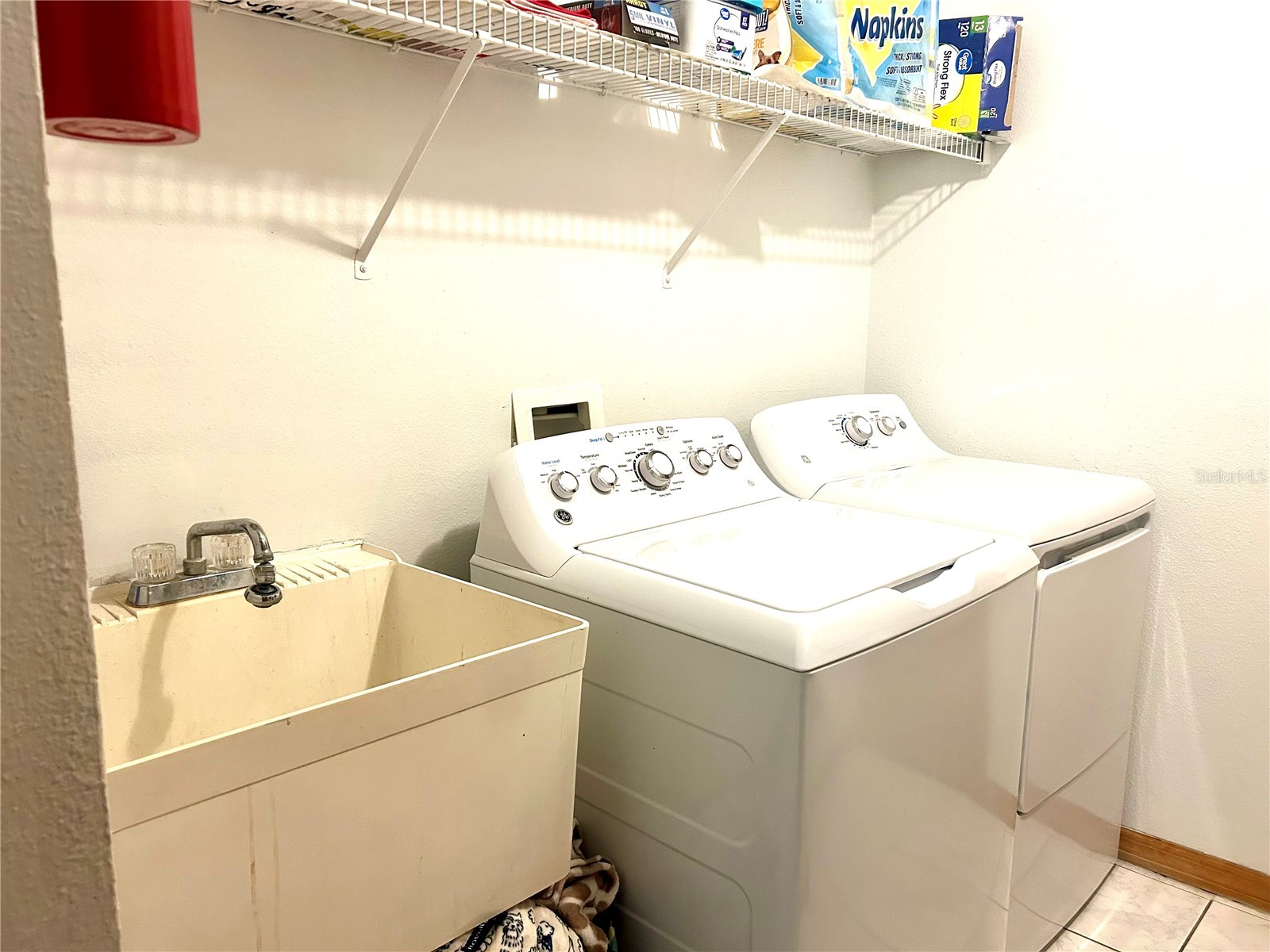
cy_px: 476
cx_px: 635
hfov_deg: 67.3
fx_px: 954
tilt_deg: -9.8
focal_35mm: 26
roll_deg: -0.9
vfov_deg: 53.1
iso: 250
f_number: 1.5
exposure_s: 1/60
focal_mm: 5.7
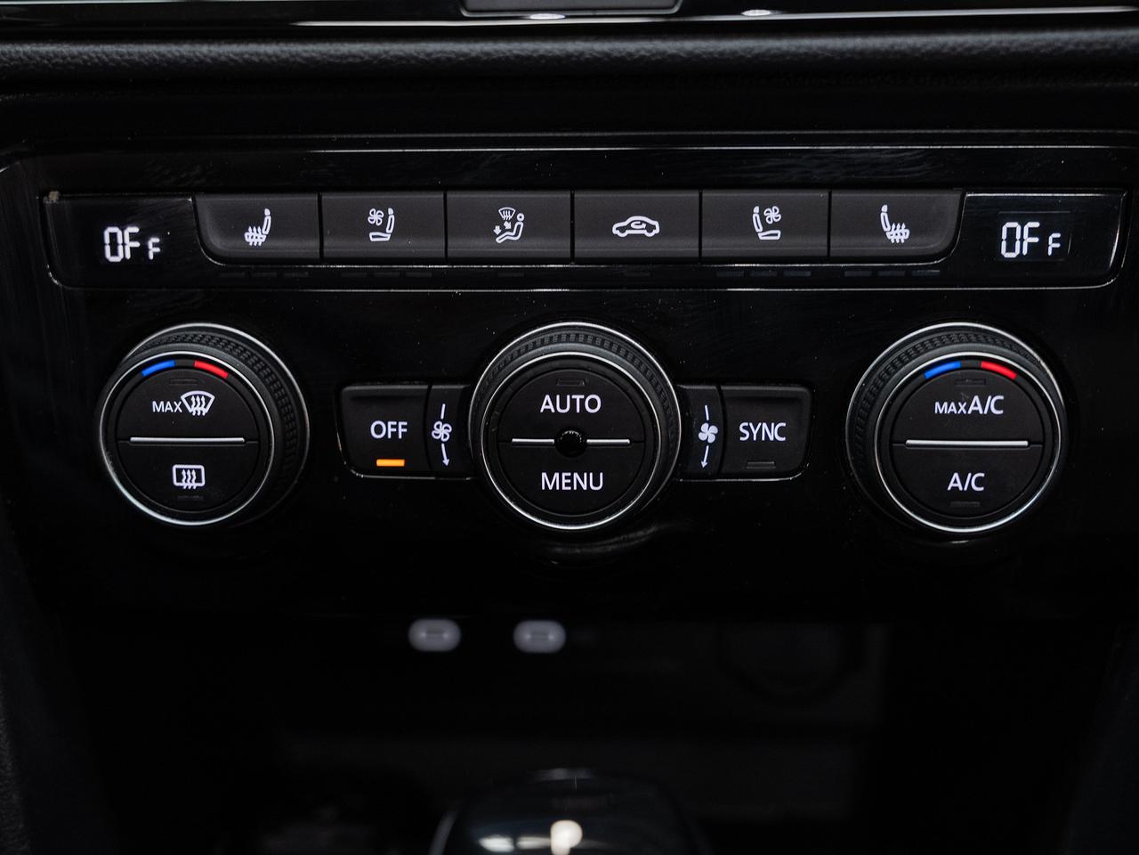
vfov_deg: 32.0
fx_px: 1490
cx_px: 571
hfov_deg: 41.8
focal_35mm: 45
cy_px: 465
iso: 1000
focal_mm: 37.8
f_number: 4
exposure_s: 1/60
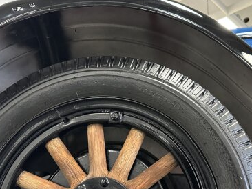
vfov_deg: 33.8
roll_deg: +1.4
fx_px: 306
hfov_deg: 44.4
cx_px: 159
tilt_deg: +12.7
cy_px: 135
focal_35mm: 42
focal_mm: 6.86
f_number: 1.78
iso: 1000
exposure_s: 1/52
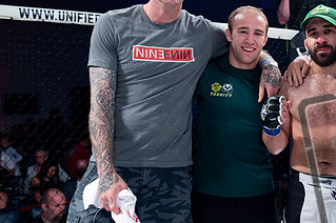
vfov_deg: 24.1
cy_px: 117
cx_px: 300
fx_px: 522
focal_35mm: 56
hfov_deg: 33.8
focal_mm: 29
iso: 1600
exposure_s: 1/500
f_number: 4
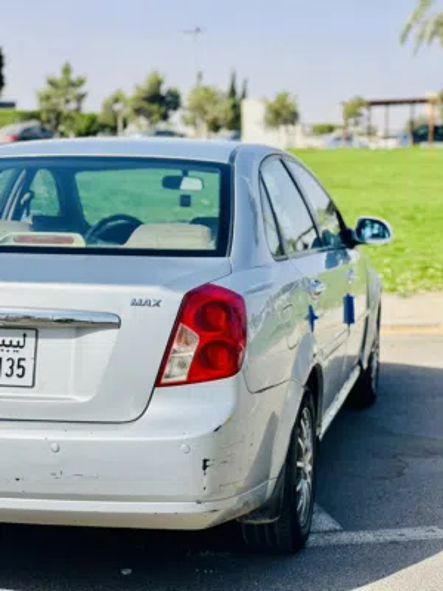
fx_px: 1314
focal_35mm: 77
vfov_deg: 25.3
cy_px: 296
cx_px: 222
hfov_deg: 19.1
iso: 32
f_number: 2.8
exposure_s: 1/881
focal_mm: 9
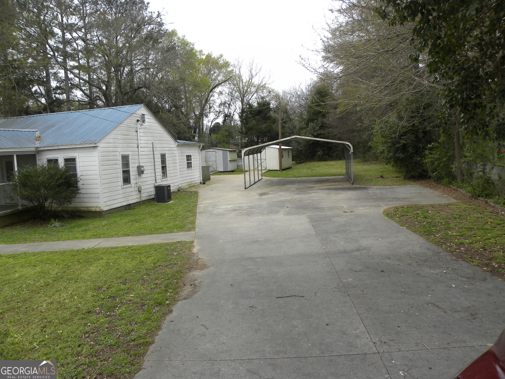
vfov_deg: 53.1
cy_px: 190
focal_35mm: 26
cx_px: 252
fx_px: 379
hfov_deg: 67.3
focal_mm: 4.6
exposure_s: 1/123
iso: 64
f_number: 4
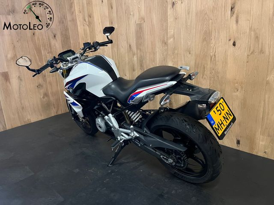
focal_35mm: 26
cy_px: 102
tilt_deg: -15.7
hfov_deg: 67.3
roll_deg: +3.1
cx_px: 137
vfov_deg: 53.1
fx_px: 206
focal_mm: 5.1
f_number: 1.6
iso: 640
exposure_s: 1/33
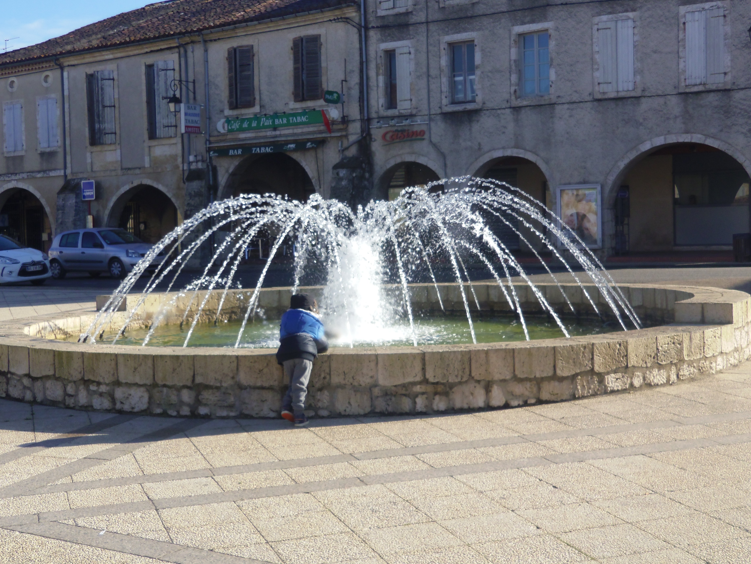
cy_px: 280
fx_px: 1128
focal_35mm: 52
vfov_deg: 28.0
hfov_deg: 36.8
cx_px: 361
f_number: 4.6
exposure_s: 1/250
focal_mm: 8.4
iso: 64
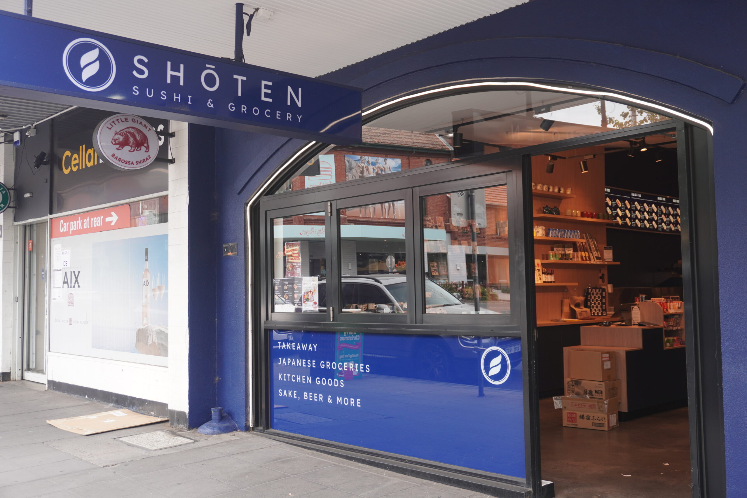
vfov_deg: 36.9
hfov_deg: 53.1
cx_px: 374
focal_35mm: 36
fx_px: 747
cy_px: 249
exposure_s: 1/60
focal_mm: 24
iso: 100
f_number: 4.5
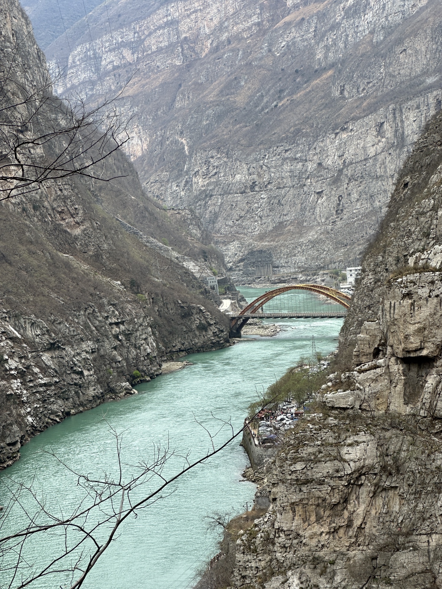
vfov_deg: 25.3
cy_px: 294
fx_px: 1311
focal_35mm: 77
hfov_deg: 19.1
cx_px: 221
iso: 32
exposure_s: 1/204
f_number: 2.8
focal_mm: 9
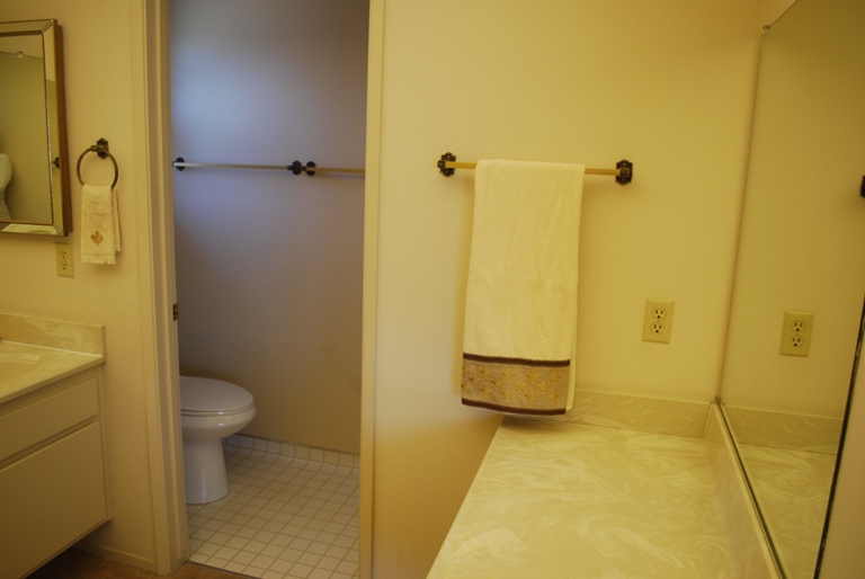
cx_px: 432
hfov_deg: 67.3
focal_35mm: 27
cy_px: 290
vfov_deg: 48.0
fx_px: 649
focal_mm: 18
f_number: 4
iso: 200
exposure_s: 1/60
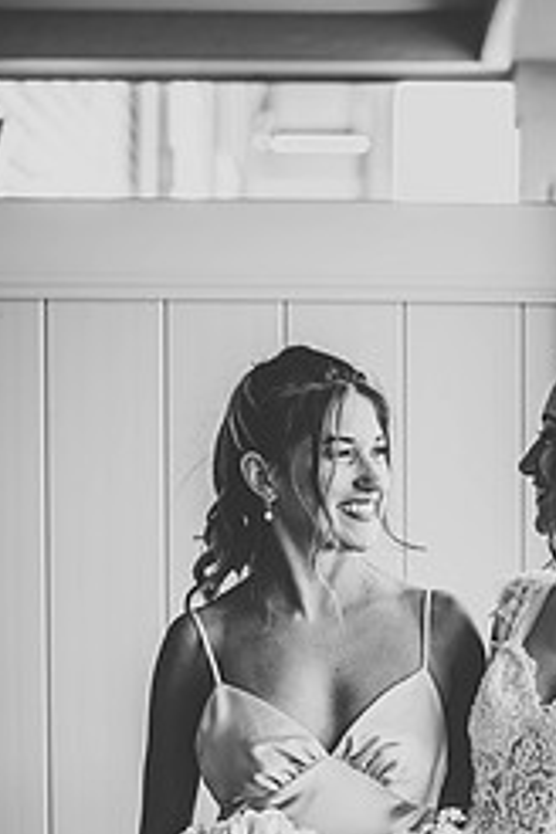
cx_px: 458
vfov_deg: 14.9
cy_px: 675
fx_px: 3174
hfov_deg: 10.0
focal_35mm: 137
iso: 320
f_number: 2.8
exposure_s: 1/250
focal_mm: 75
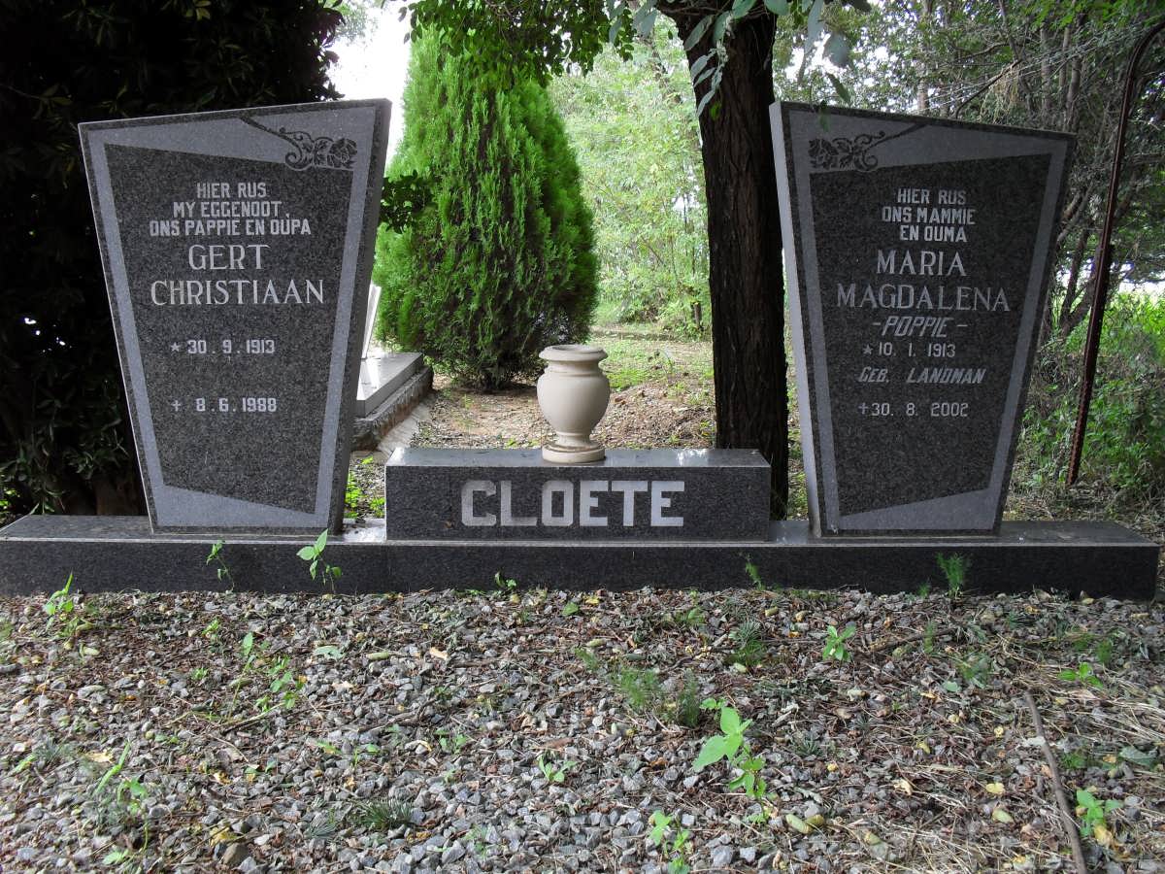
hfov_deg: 52.6
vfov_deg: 40.7
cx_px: 582
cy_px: 437
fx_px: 1178
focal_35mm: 35
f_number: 3.2
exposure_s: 1/45
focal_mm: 6.3
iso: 100
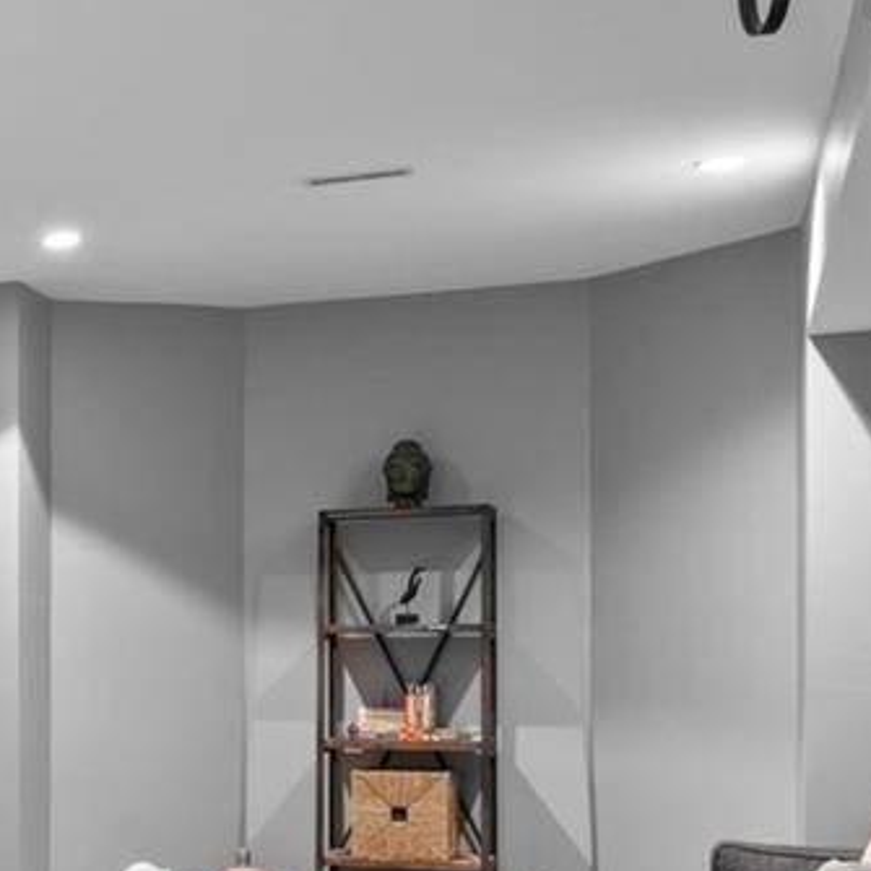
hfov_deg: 19.9
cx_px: -588
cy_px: 667
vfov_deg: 24.7
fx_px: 1964
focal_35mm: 69
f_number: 8
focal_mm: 17
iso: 400
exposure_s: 1.3
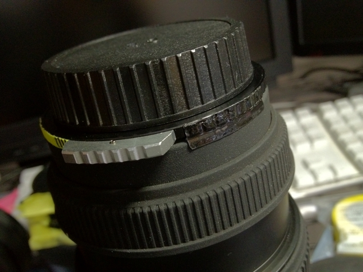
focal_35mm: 35
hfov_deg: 52.6
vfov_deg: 40.7
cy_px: 136
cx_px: 182
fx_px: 367
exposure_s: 1/15
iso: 640
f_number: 2.4
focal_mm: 4.28
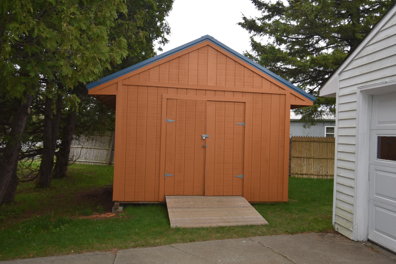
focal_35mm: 30
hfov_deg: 61.9
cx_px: 198
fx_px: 330
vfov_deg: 43.6
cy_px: 132
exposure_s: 1/125
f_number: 5.6
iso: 125
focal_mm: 20
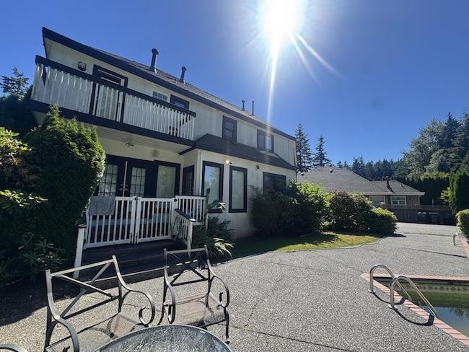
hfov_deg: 102.0
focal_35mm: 14
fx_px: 190
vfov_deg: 85.7
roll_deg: -1.2
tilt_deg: +13.0
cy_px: 176
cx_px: 234
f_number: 2.2
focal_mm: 2.22
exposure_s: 1/849
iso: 50
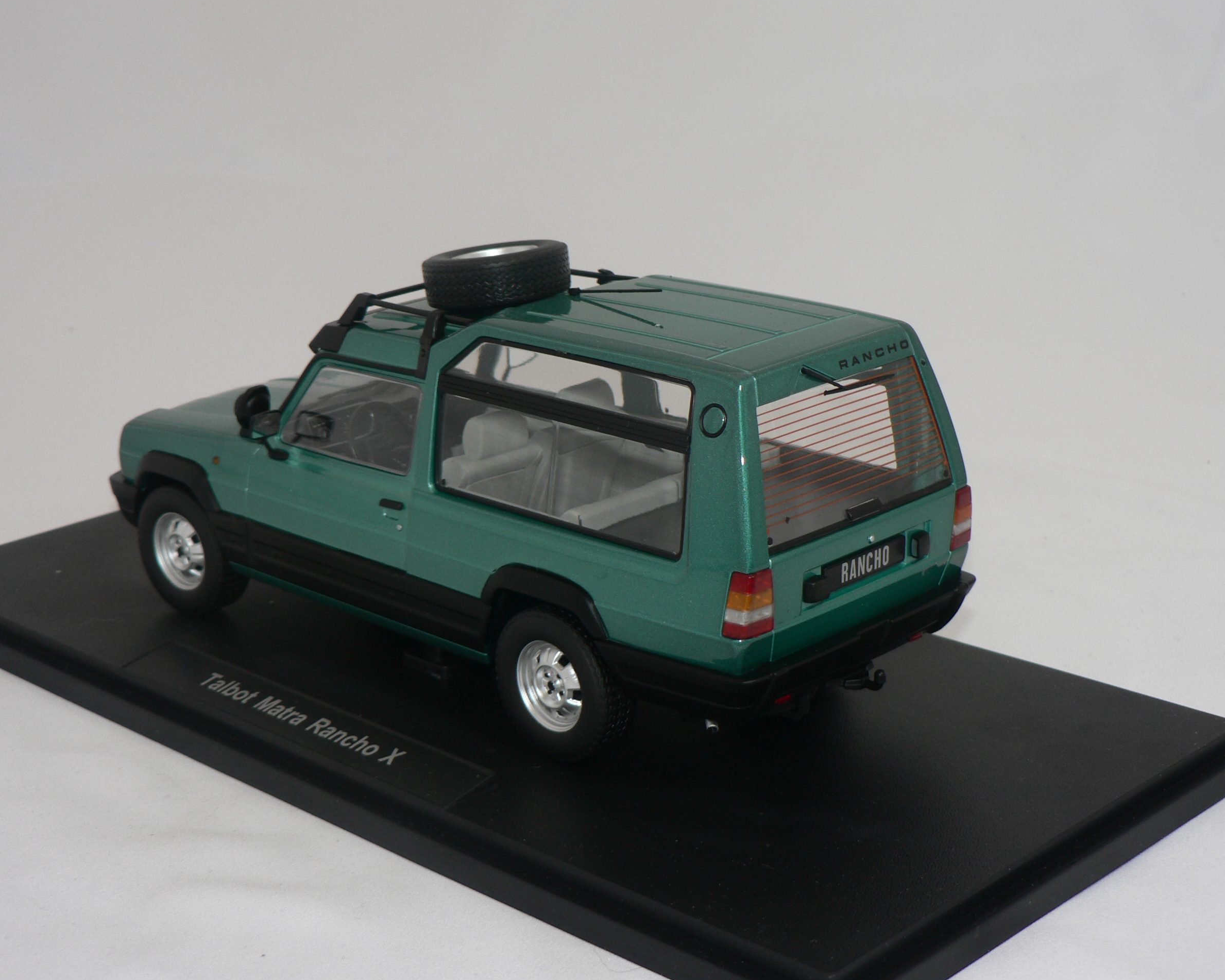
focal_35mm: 62
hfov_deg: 30.5
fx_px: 2248
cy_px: 487
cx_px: 609
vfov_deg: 24.6
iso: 80
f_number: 3.2
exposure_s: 1/60
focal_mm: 9.9
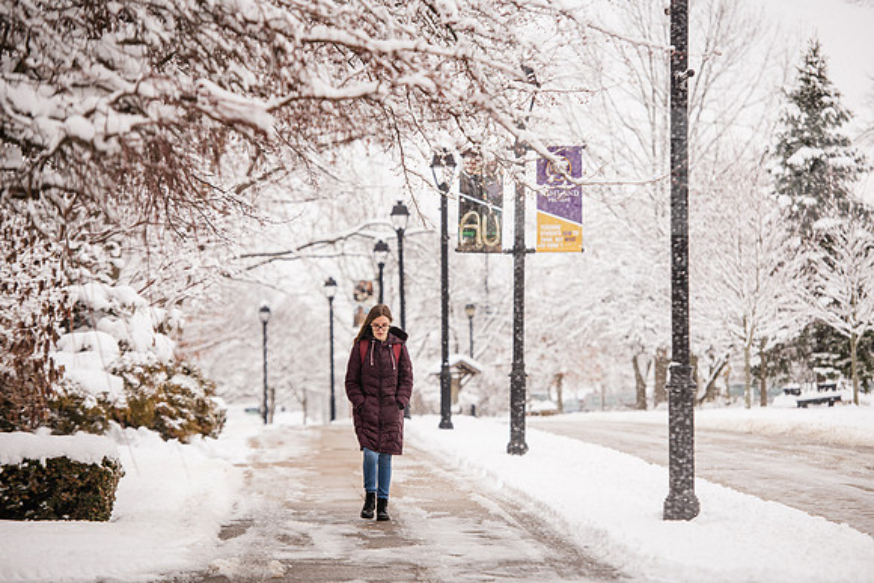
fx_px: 3521
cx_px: 437
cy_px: 292
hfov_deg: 14.2
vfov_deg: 9.5
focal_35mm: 145
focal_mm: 145
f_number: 3.5
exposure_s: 1/400
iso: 160
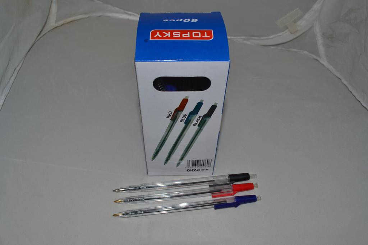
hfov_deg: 57.2
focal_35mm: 33
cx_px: 184
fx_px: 337
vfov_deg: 40.0
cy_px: 122
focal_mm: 22
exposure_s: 1/60
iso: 100
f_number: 8
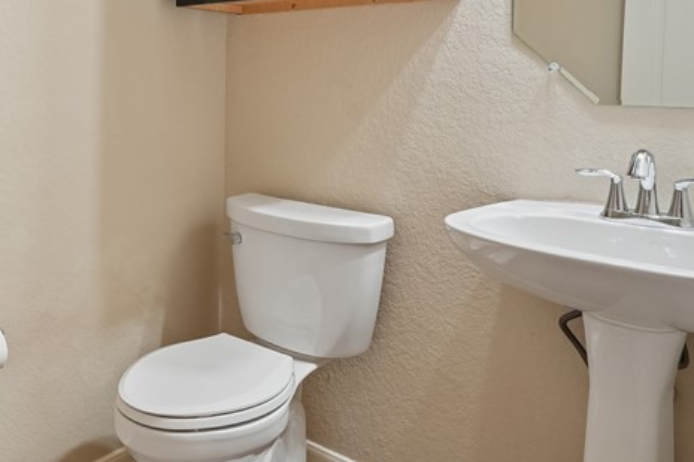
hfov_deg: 50.5
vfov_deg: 36.4
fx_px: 675
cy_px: 85
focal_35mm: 35
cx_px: 121
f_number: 8
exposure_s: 1/15
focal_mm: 15
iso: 800
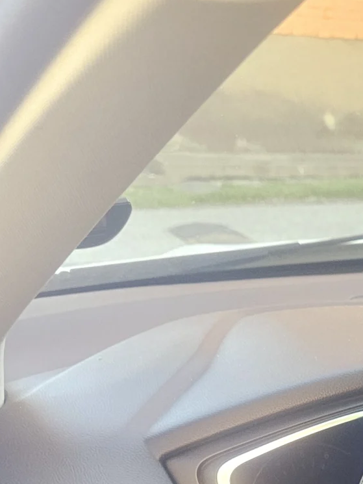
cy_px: 751
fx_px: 1104
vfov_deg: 20.6
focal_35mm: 79
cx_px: 621
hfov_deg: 16.2
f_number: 1.7
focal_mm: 6.3
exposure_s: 1/180
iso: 250
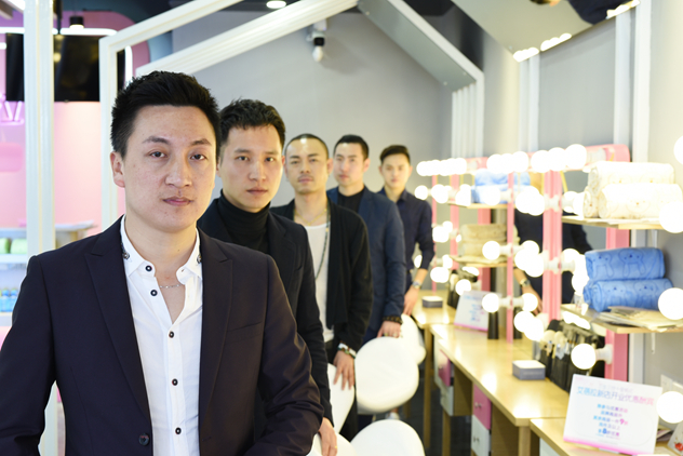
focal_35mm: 50
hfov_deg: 39.6
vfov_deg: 27.0
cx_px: 342
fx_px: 949
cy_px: 228
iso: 400
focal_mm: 50
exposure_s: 1/13
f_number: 7.1
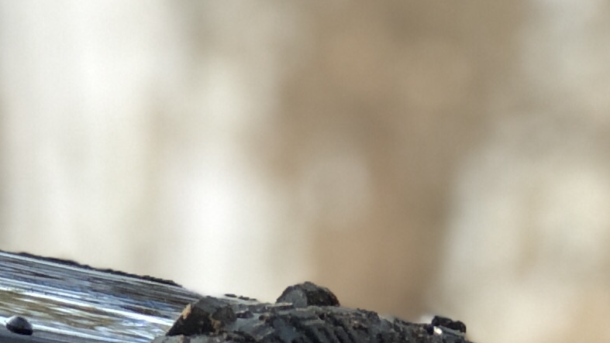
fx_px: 5144
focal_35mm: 318
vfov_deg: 3.7
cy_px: 1157
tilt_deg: -3.3
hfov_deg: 6.8
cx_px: 94
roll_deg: +2.1
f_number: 2.8
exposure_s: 1/60
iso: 20
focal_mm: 6.6
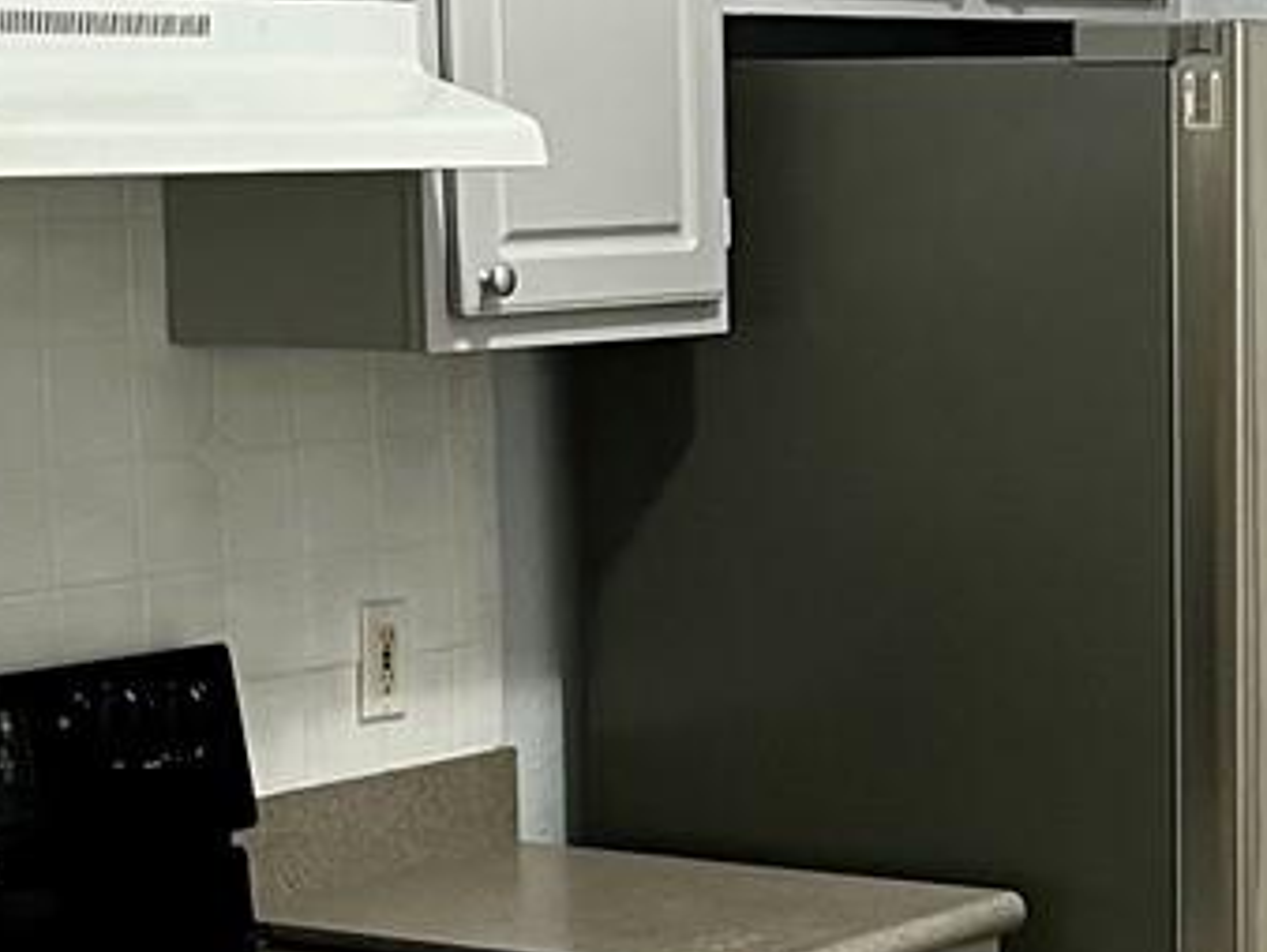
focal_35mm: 123
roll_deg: +0.2
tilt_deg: -8.9
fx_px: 4505
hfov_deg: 15.8
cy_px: 798
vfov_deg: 12.0
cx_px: 1113
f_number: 1.5
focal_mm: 5.7
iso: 160
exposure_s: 1/60
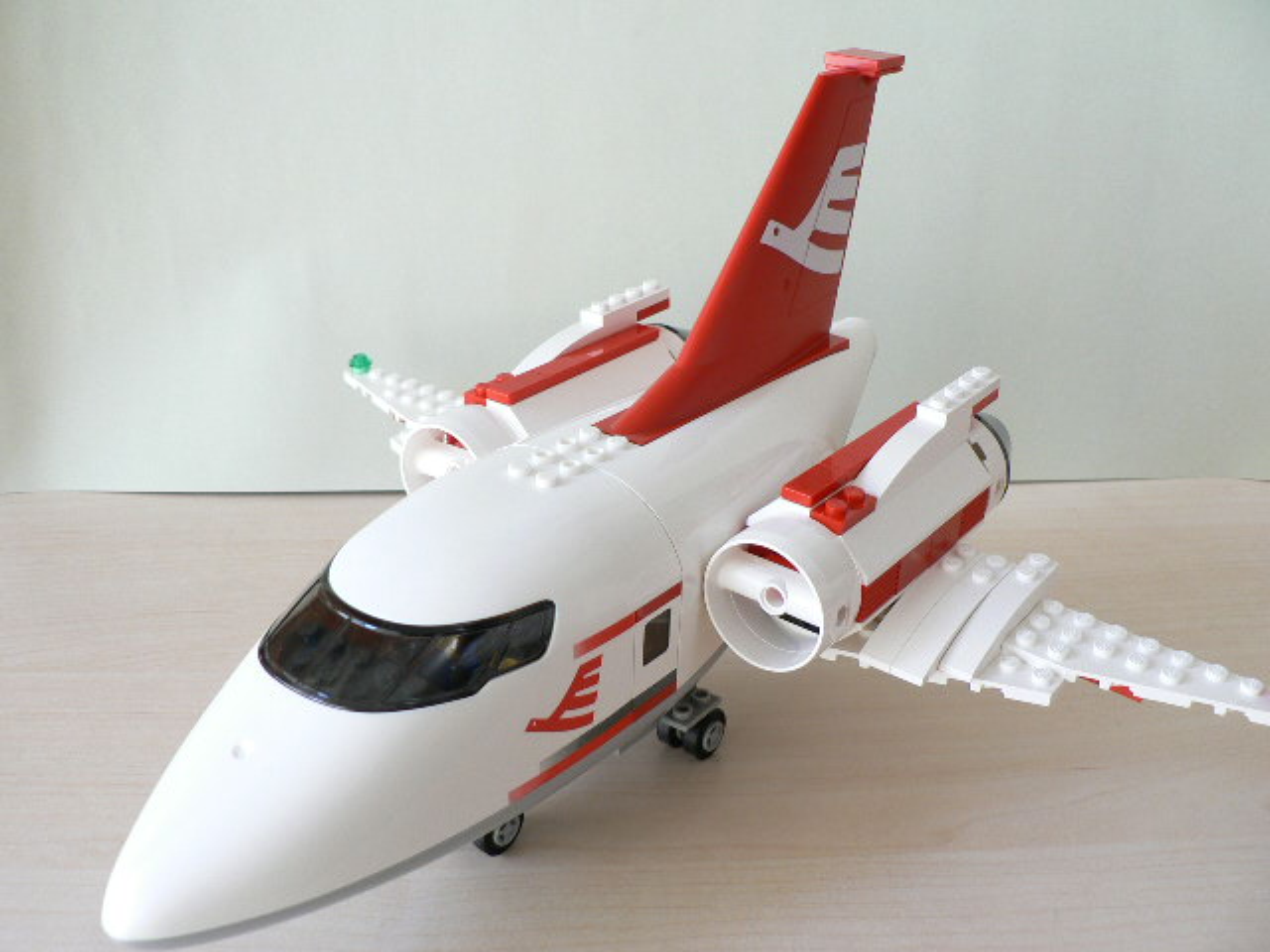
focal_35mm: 36
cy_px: 476
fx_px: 1321
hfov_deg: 51.4
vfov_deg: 39.7
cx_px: 635
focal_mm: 6
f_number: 2.8
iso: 80
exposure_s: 1/15
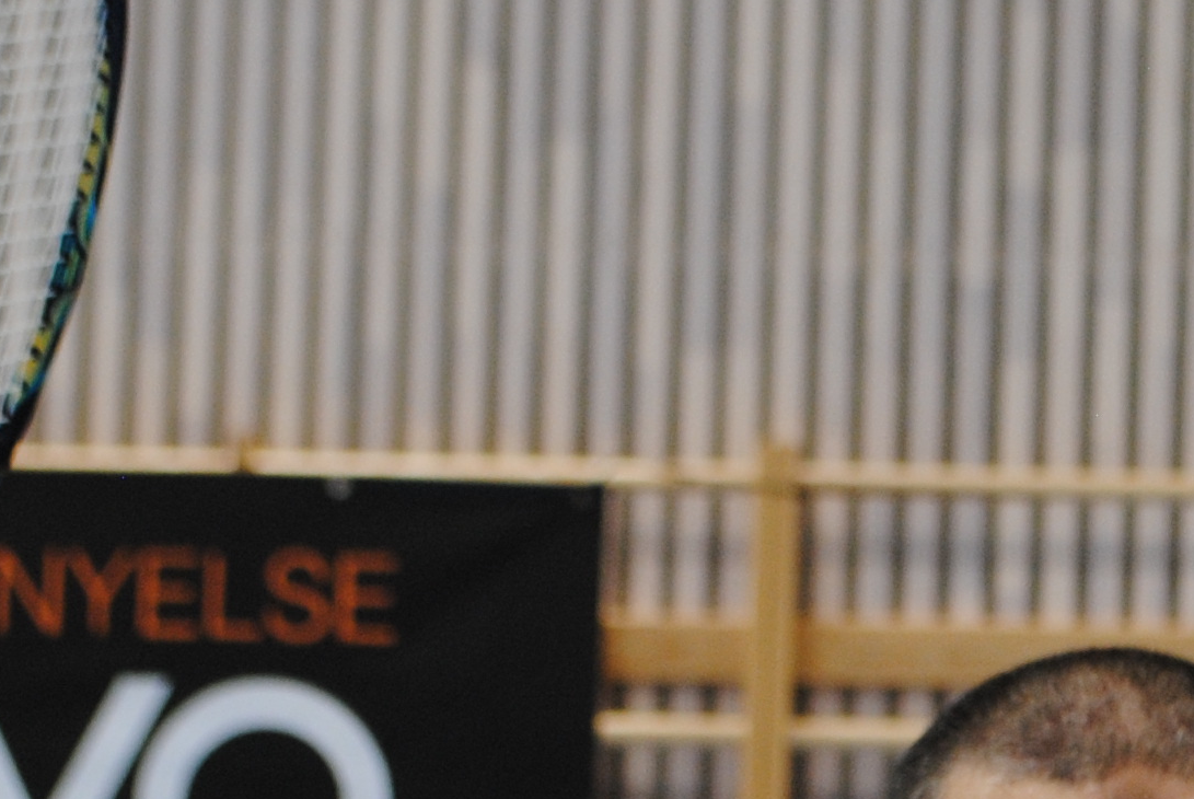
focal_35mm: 213
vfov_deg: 6.5
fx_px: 7072
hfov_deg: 9.6
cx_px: 1060
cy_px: 664
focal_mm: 40
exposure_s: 1/30
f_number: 5.3
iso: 400
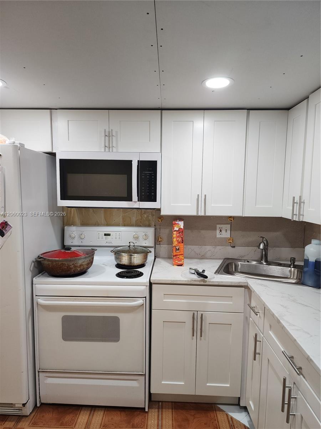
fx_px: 284
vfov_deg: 73.9
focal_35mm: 23
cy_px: 214
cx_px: 160
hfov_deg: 58.9
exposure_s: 1/120
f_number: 1.8
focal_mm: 6.4
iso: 125
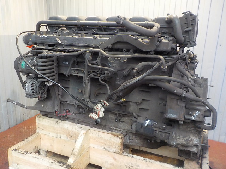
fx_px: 196
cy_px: 84
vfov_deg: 46.8
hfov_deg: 60.0
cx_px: 113
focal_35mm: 30
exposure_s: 1/20
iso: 400
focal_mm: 4.1
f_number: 3.3
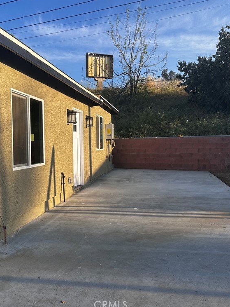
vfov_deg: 55.3
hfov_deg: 42.2
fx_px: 292
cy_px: 152
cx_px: 71
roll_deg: +0.9
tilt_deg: -1.7
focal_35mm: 33
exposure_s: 1/2110
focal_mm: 6.86
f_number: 1.78
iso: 80
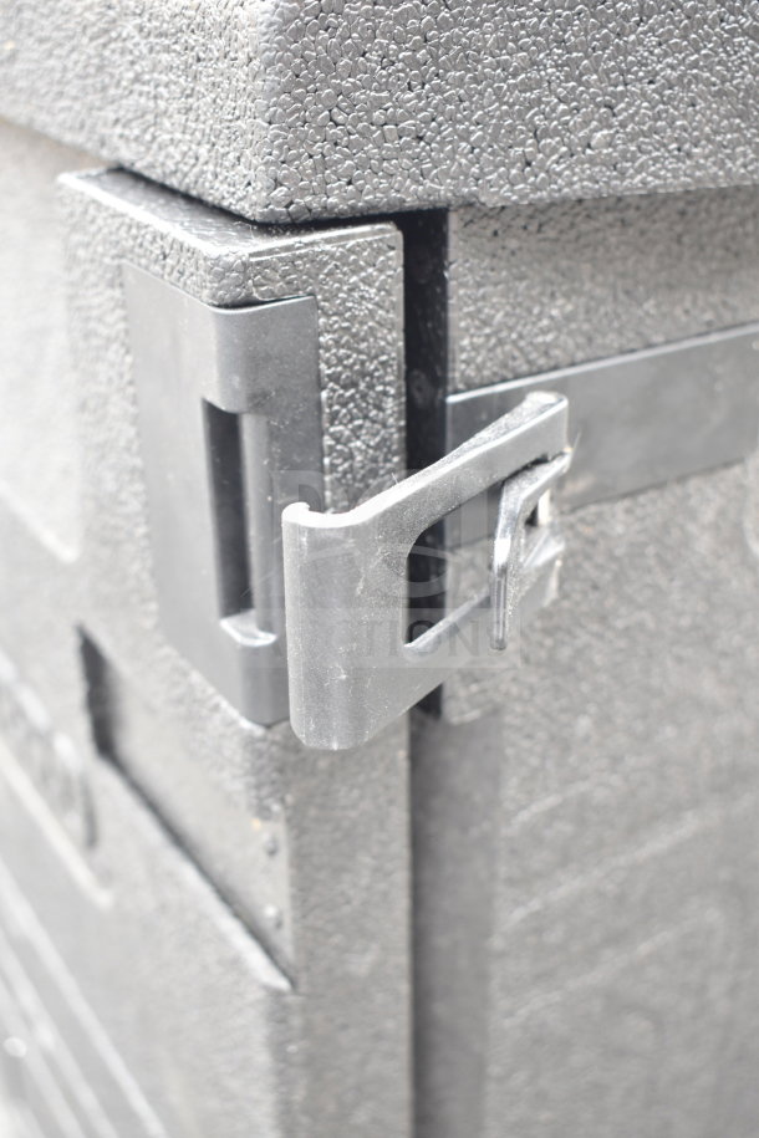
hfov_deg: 30.8
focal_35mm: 44
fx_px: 1376
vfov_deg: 45.0
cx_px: 380
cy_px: 569
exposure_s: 1/50
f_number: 4.2
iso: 500
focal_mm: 29
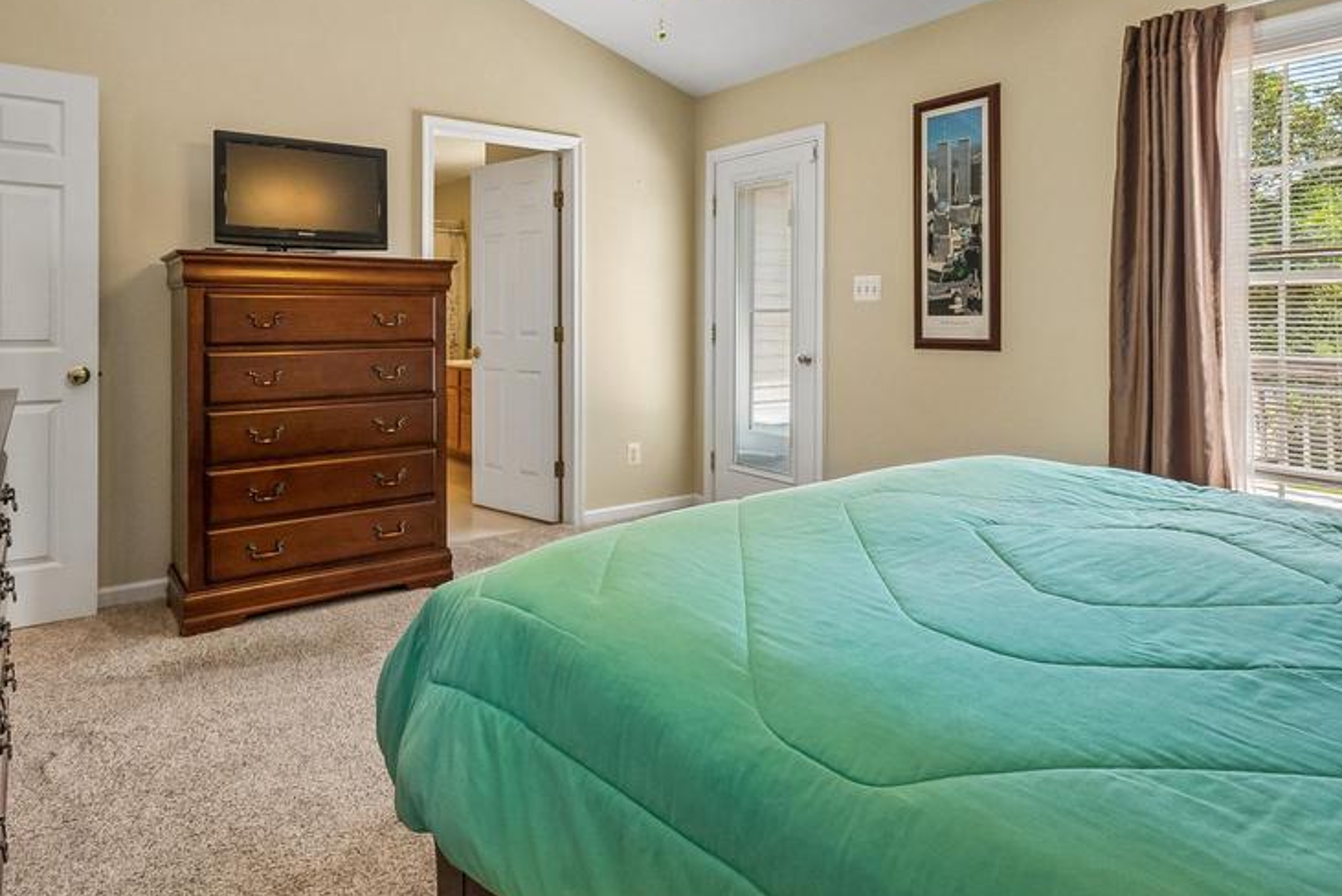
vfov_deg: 58.8
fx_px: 783
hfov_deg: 81.2
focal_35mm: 21
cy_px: 337
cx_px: 676
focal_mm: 10
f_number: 5.6
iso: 400
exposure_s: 1/125
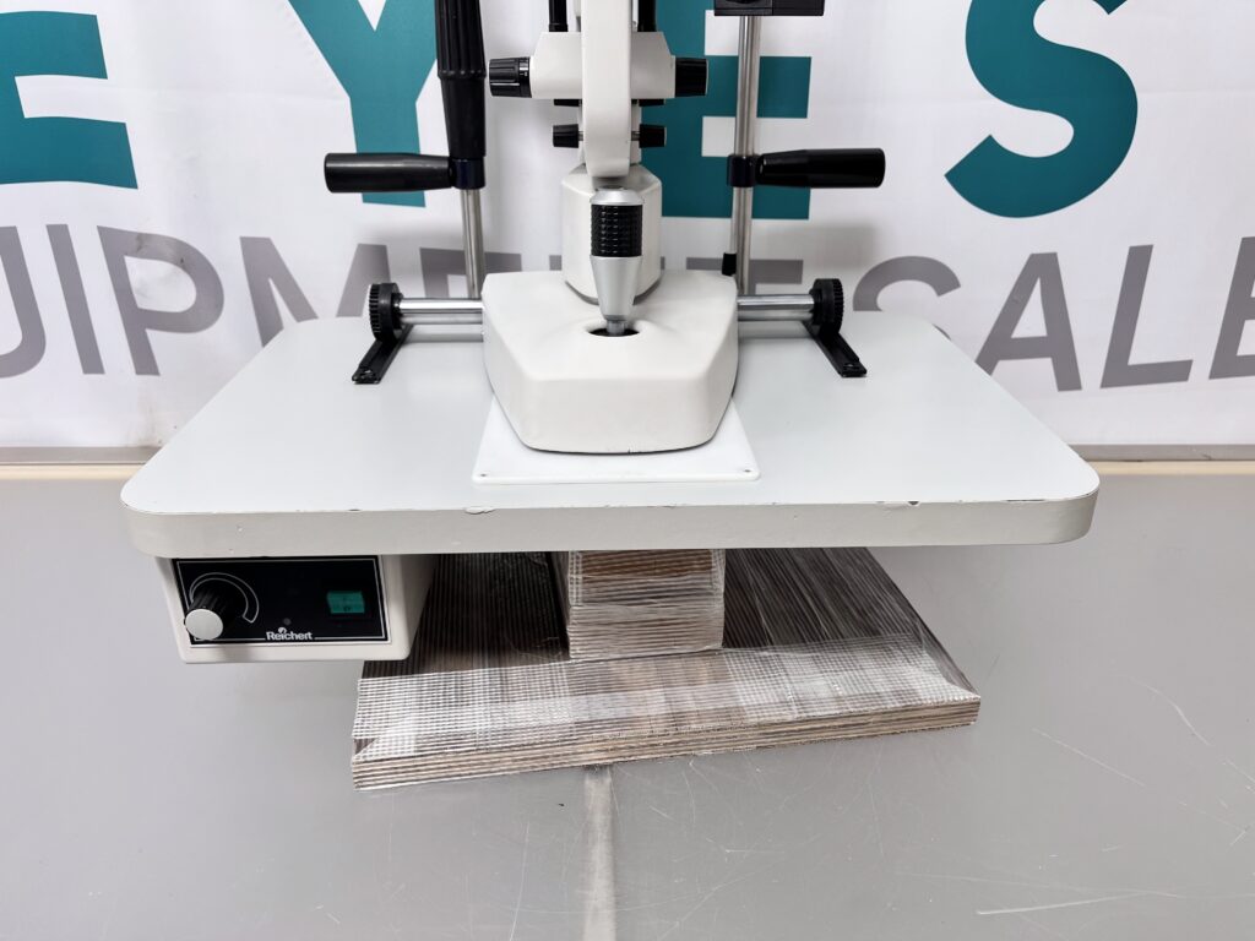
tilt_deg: -24.9
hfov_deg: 67.3
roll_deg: +0.1
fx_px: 943
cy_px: 470
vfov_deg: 53.1
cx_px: 628
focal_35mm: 26
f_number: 1.6
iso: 50
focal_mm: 5.1
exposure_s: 1/309
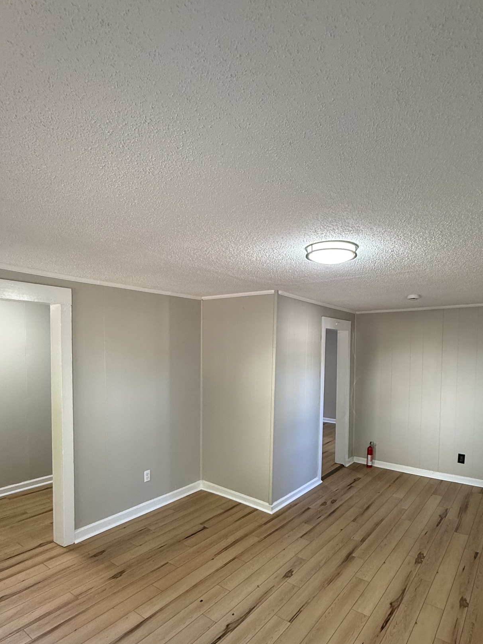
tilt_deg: -3.0
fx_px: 372
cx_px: 274
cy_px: 372
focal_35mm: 20
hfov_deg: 65.7
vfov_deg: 81.2
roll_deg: -1.3
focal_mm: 2.22
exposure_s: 1/60
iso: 250
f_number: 2.2
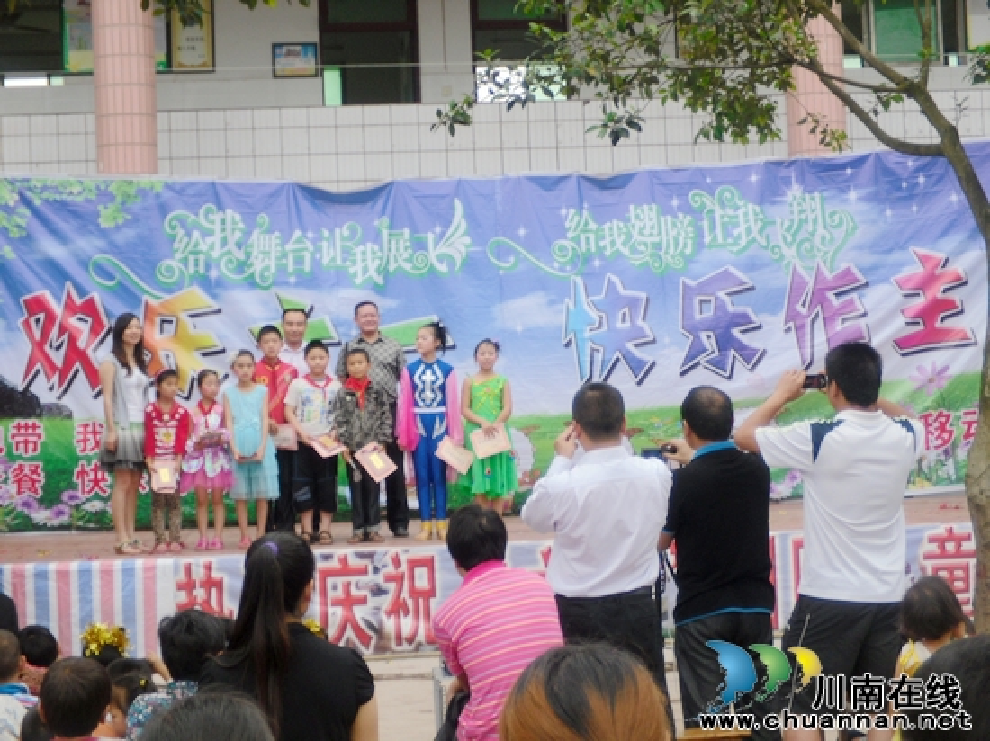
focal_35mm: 90
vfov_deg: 16.4
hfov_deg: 21.8
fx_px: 2573
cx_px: 495
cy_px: 370
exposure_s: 1/145
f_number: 4.1
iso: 80
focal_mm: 16.03
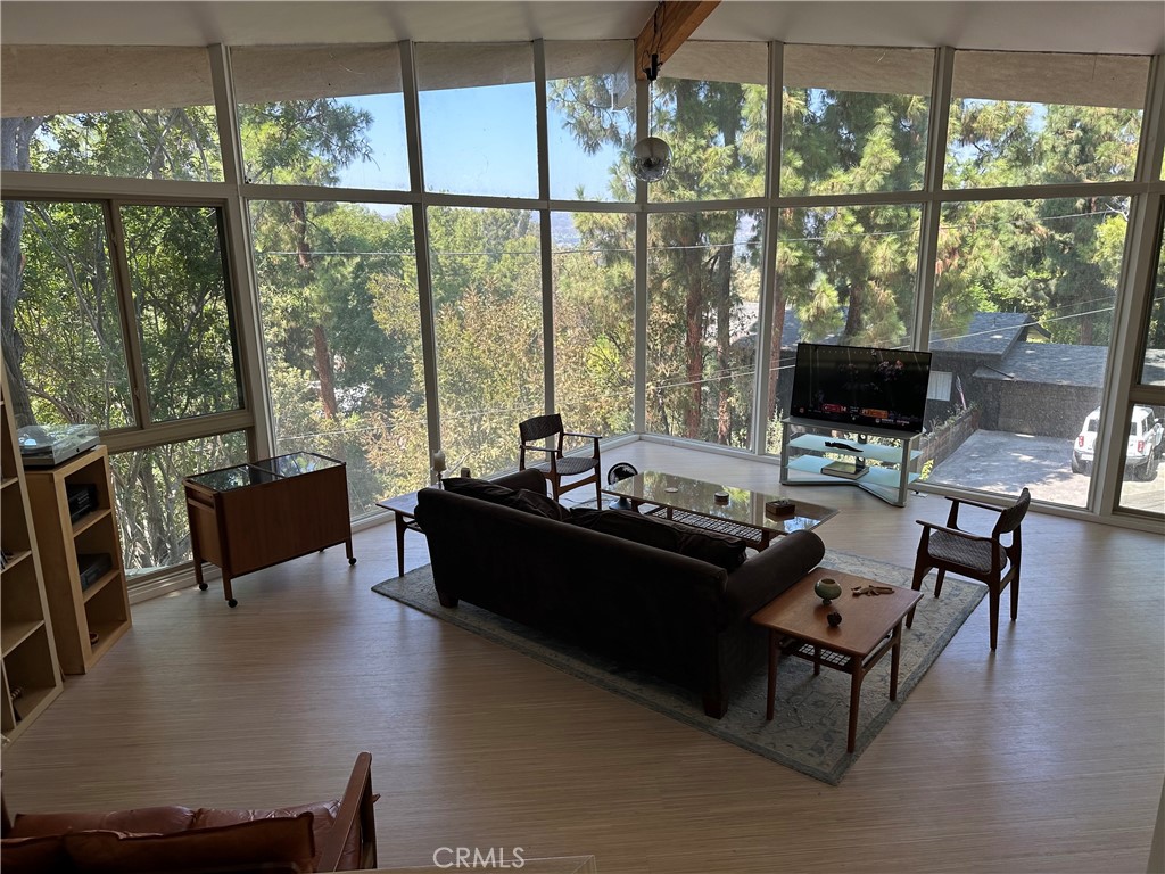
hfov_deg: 71.6
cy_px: 437
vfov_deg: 56.8
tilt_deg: -13.4
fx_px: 808
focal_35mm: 24
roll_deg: +0.4
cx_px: 582
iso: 80
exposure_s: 1/496
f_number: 1.78
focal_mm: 6.86
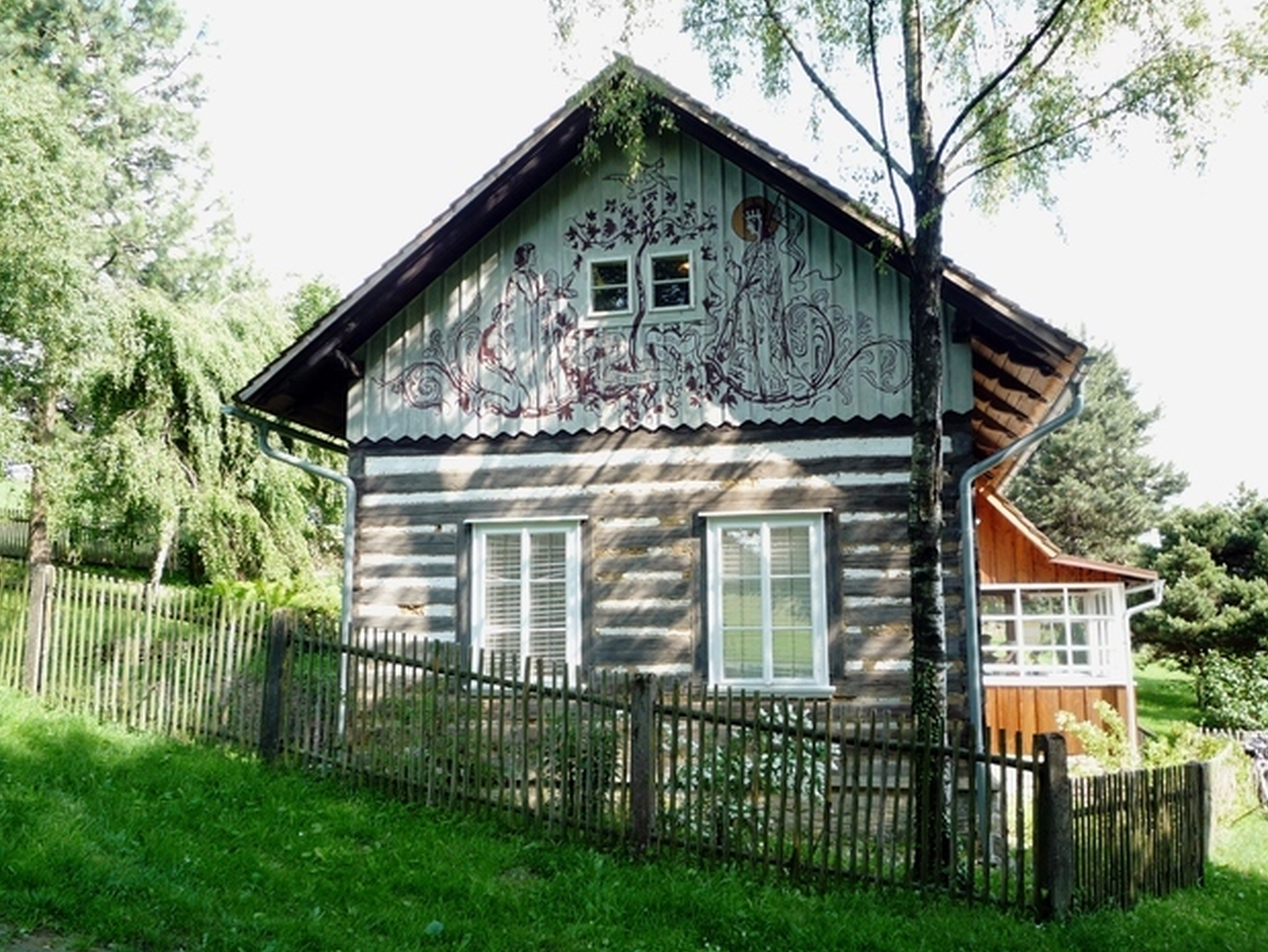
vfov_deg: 45.5
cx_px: 643
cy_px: 479
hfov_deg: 58.3
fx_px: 1136
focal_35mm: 31
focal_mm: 5.2
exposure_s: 1/100
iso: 100
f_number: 3.5
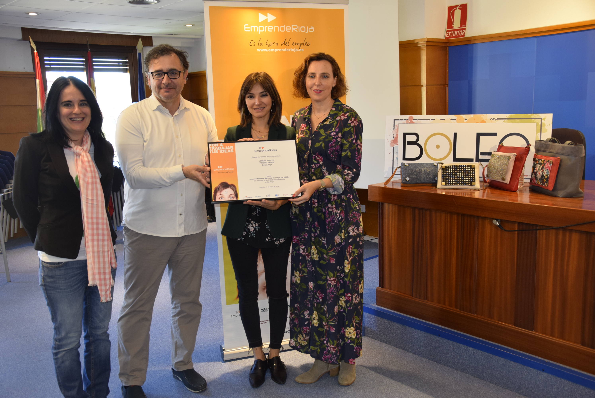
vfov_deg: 36.9
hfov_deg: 53.1
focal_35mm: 36
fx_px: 595
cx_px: 298
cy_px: 199
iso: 800
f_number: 4.5
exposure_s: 1/80
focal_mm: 24
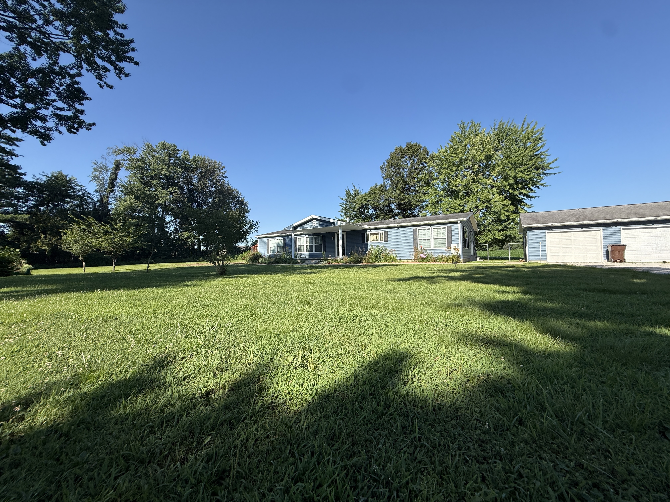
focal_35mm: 14
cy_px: 251
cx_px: 335
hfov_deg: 102.1
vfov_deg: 85.7
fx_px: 271
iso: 50
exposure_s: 1/1235
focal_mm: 2.22
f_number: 2.2
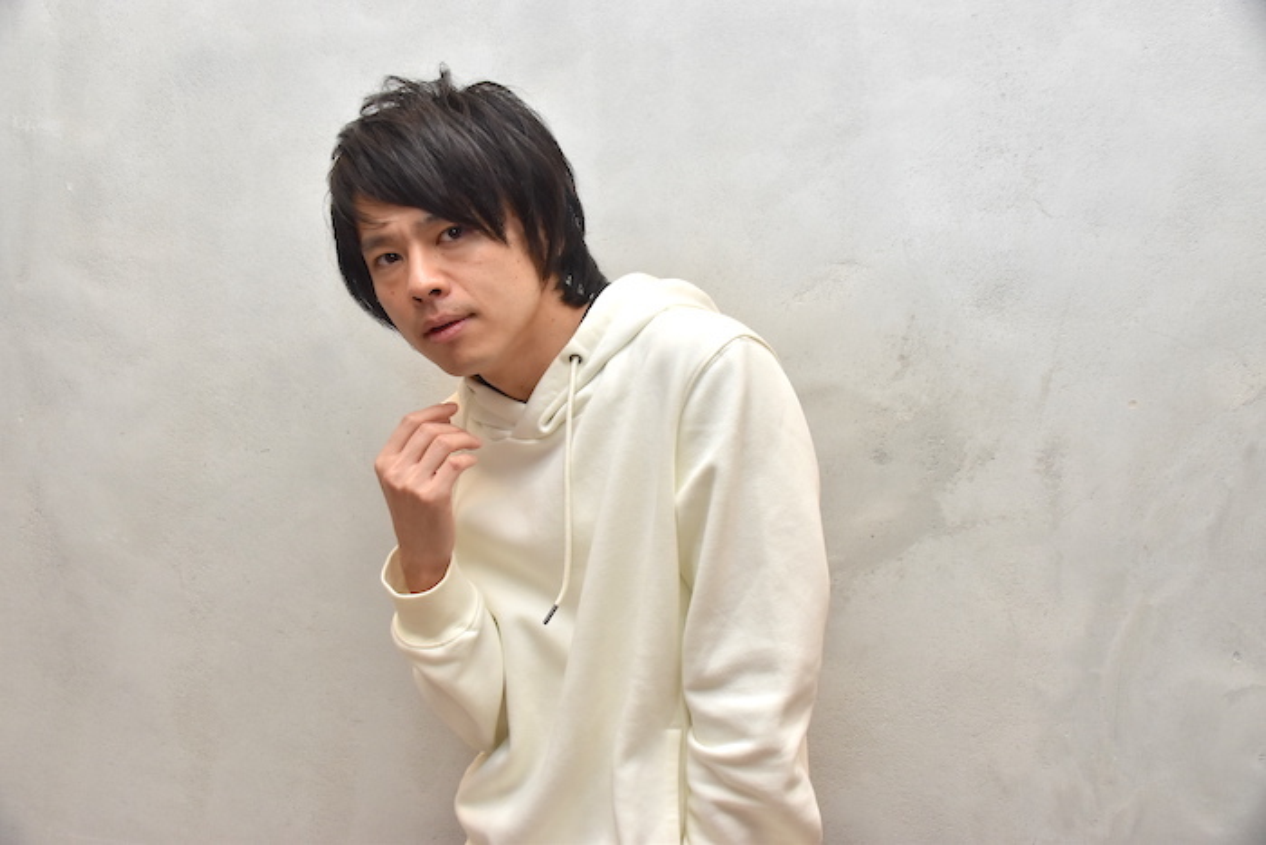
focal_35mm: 39
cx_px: 633
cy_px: 422
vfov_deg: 34.2
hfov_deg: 49.5
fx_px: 1372
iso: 800
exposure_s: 1/100
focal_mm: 26
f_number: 5.6
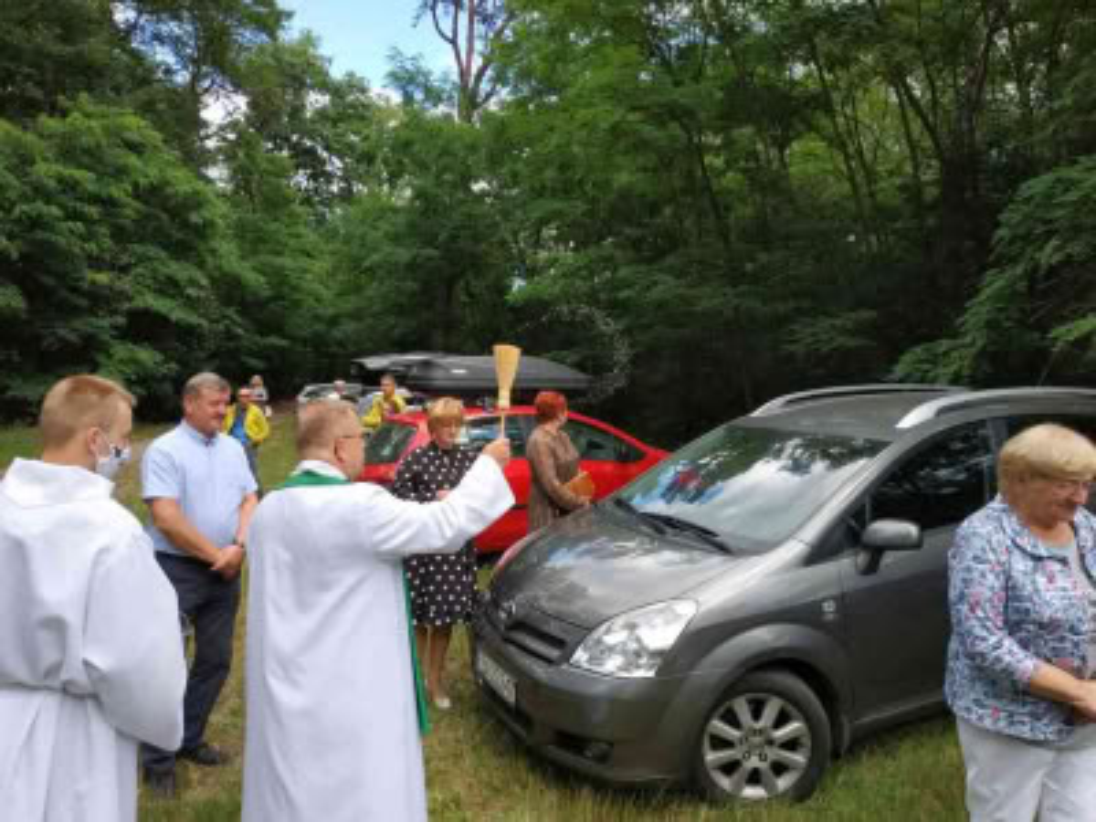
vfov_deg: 56.8
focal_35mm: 24
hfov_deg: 71.6
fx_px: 760
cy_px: 411
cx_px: 548
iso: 250
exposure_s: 1/665
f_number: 1.9
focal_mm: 3.94
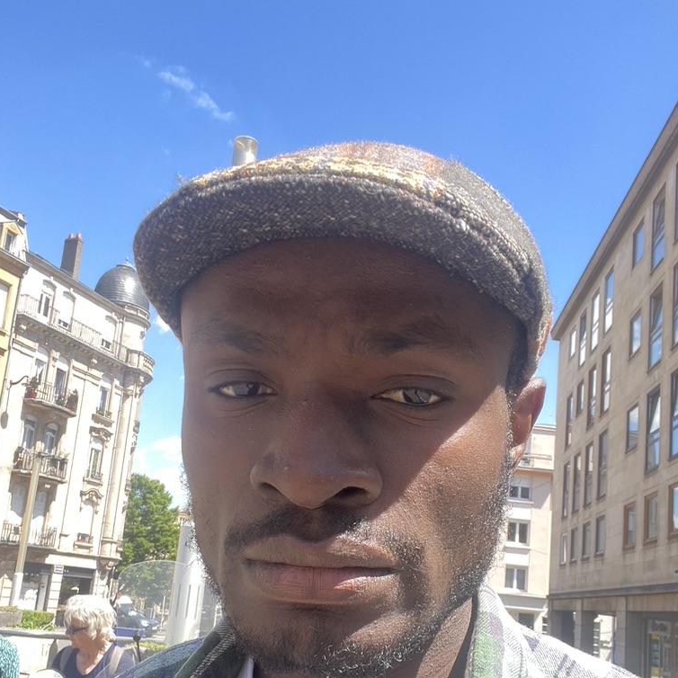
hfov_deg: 46.0
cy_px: 453
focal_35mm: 36
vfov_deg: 45.3
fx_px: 798
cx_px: 334
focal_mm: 2.71
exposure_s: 1/121
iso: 32
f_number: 2.2
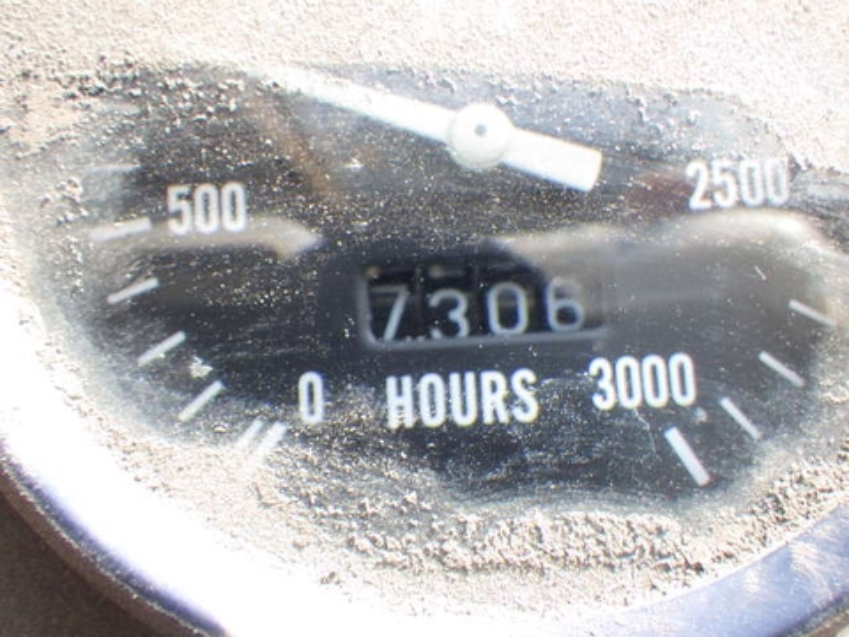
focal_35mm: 34
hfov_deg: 54.0
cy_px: 318
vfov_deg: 41.8
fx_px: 834
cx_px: 424
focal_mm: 6.1
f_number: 3.8
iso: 125
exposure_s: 1/125
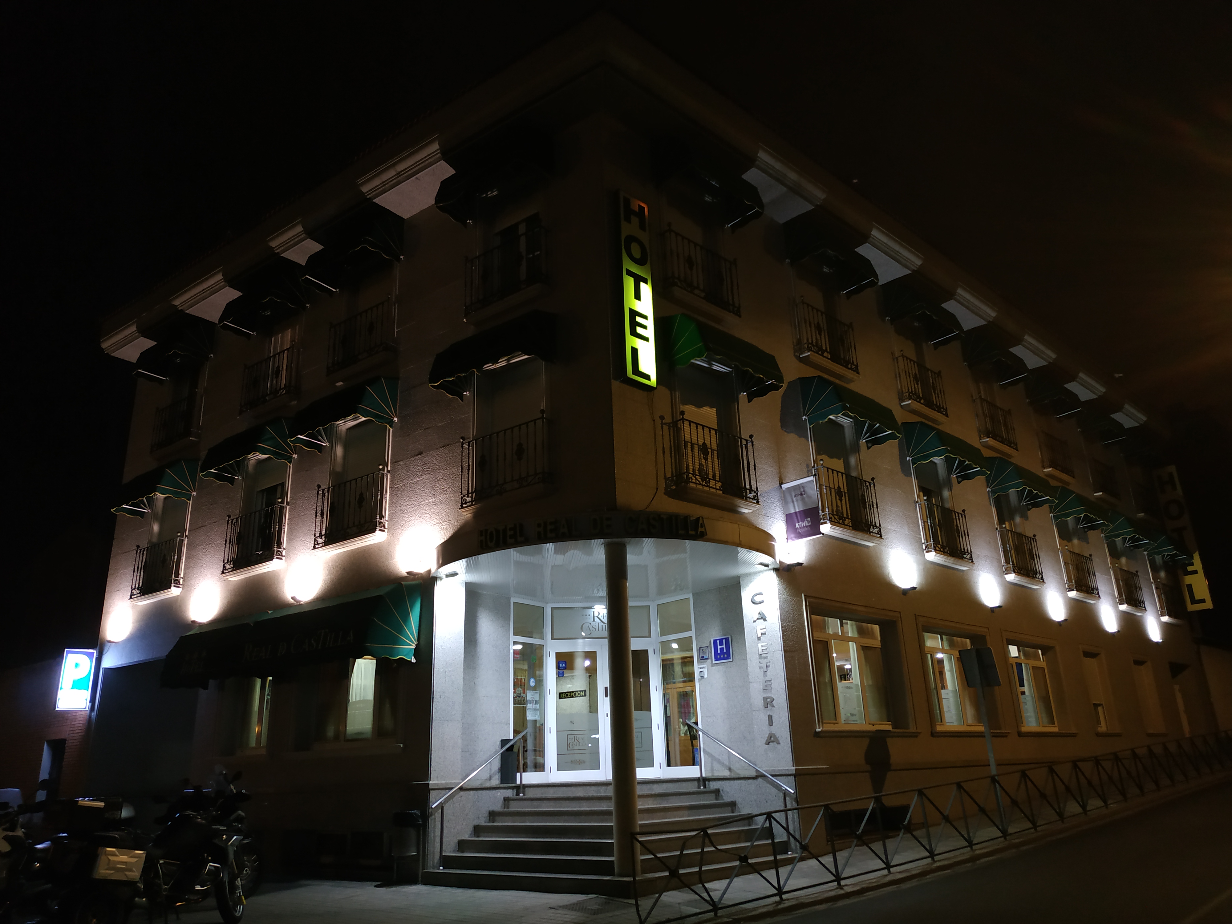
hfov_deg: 71.6
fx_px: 854
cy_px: 462
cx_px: 616
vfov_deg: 56.8
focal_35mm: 24
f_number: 1.9
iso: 500
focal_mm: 3.94
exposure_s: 1/20
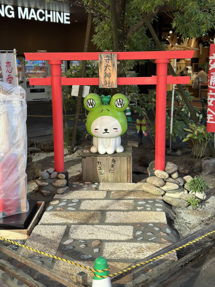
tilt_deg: -9.8
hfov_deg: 30.3
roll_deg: -0.1
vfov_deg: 39.7
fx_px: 398
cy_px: 144
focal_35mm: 48
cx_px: 108
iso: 80
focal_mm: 6.86
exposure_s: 1/351
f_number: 1.78
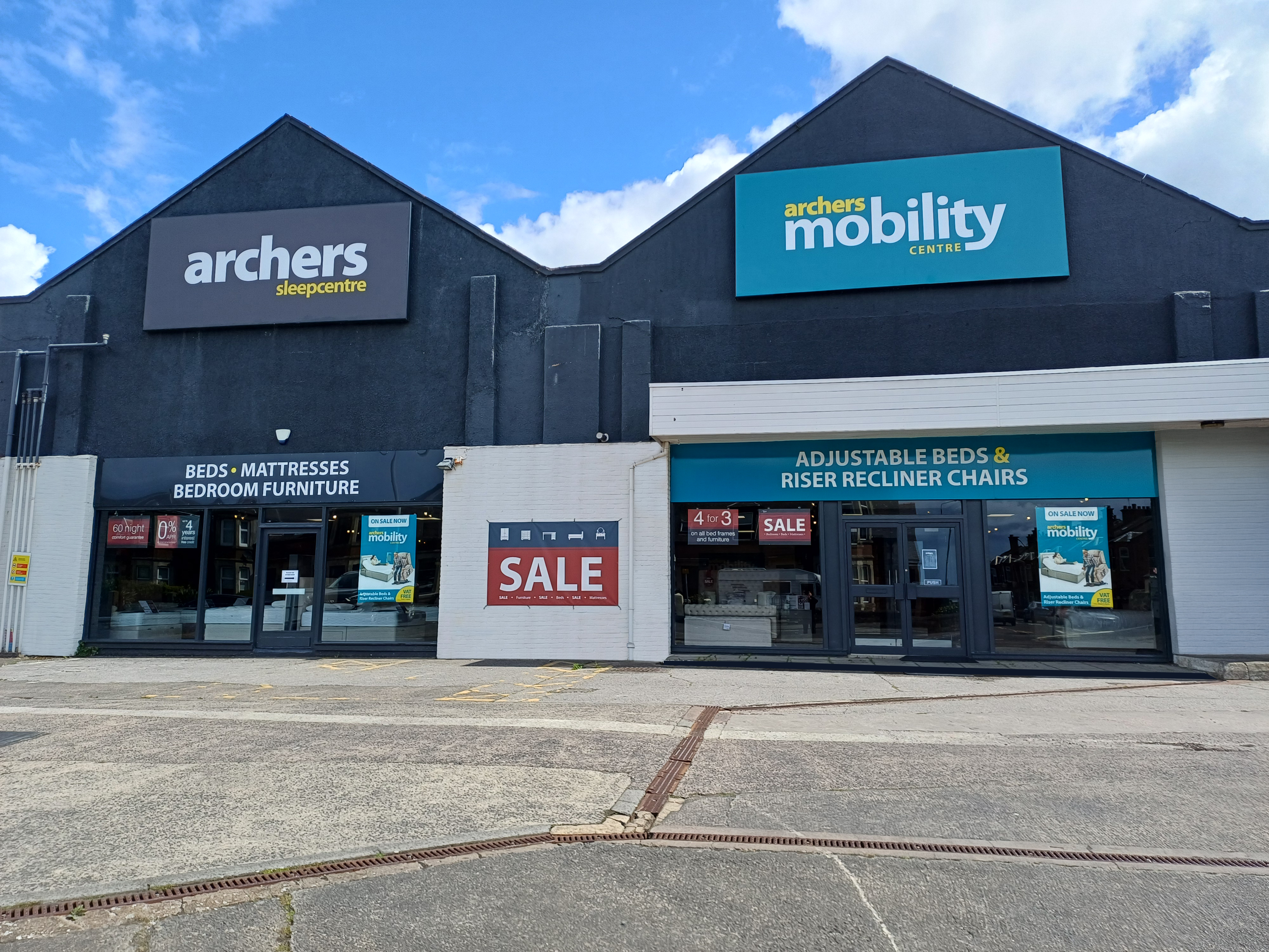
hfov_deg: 69.4
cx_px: 634
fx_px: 916
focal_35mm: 25
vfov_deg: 54.9
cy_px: 476
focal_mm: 4.65
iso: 50
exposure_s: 1/1095
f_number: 1.8
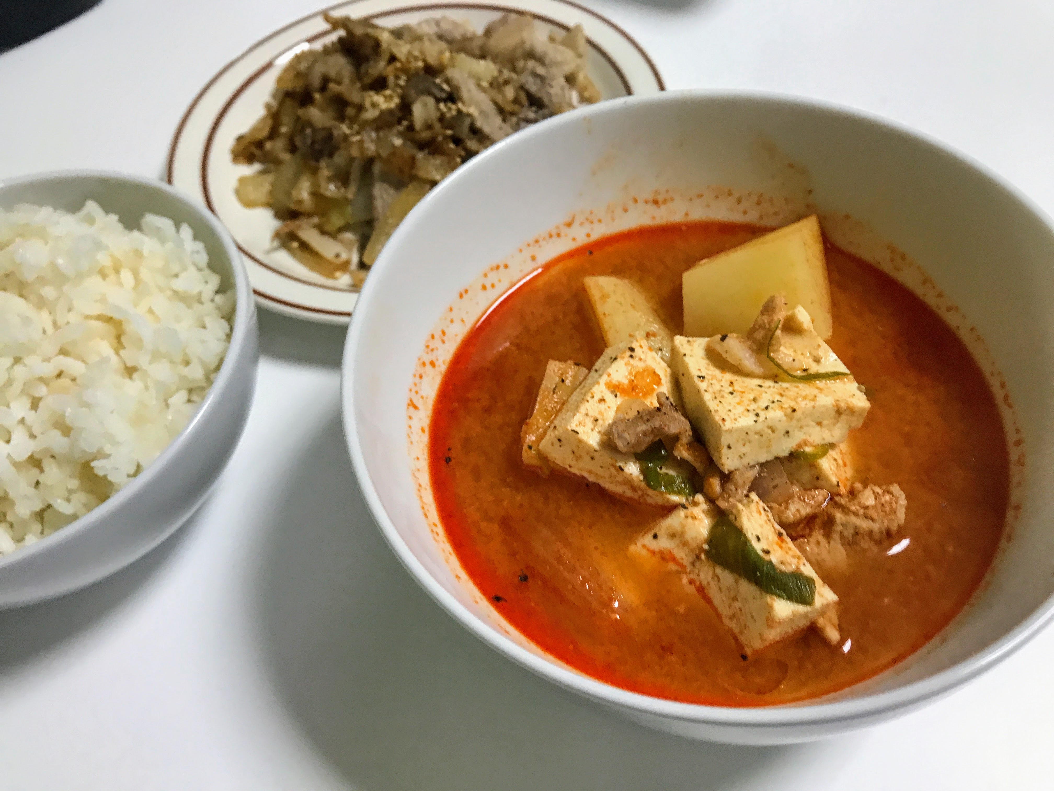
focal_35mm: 28
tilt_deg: -51.6
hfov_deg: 63.4
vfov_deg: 49.7
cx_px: 527
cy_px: 396
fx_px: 853
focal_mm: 3.99
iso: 40
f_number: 1.8
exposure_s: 1/30
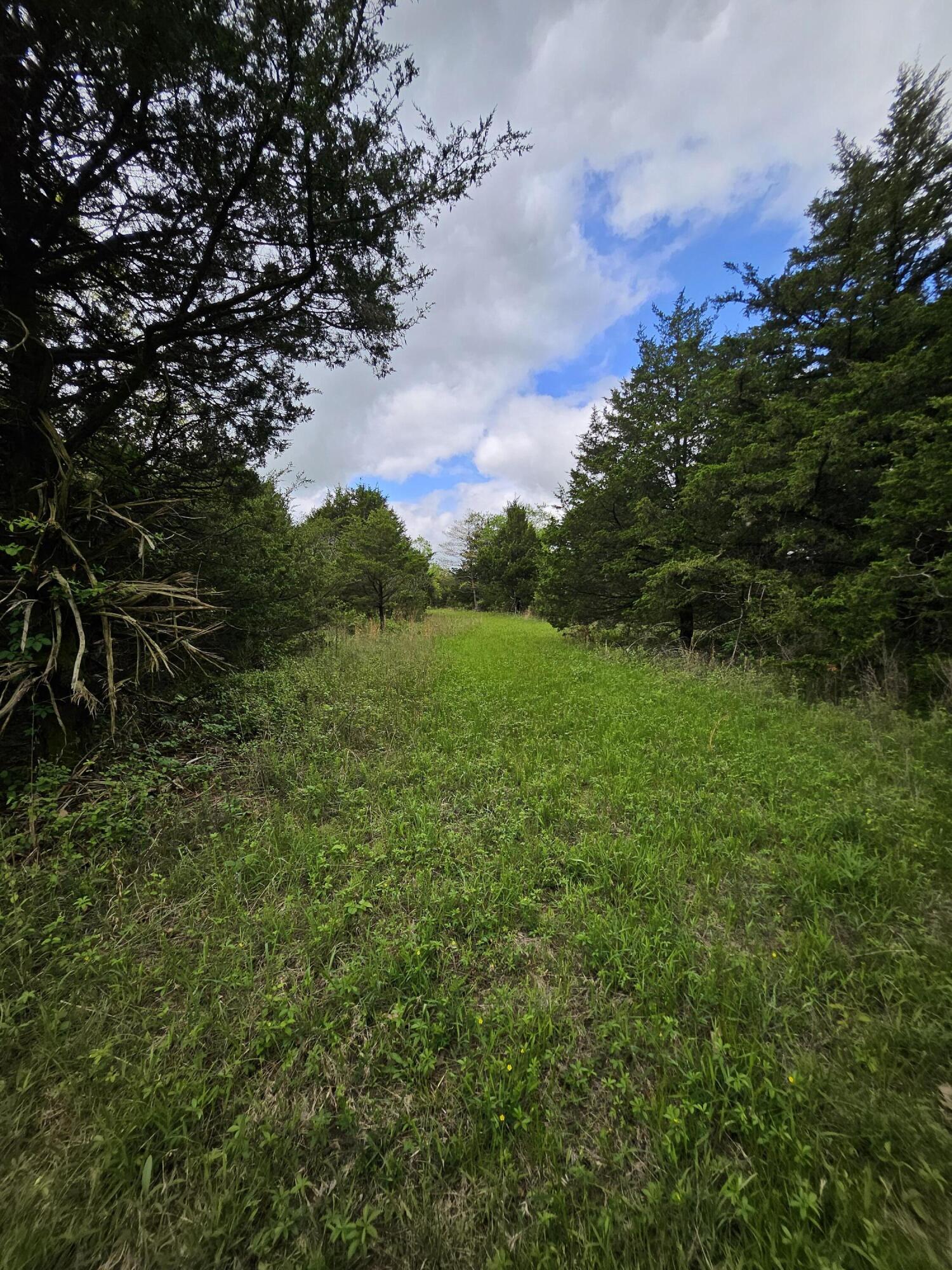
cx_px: 476
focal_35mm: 13
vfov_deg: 106.2
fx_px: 477
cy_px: 635
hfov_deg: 89.9
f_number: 2.2
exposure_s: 1/724
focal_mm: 1.74
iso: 32
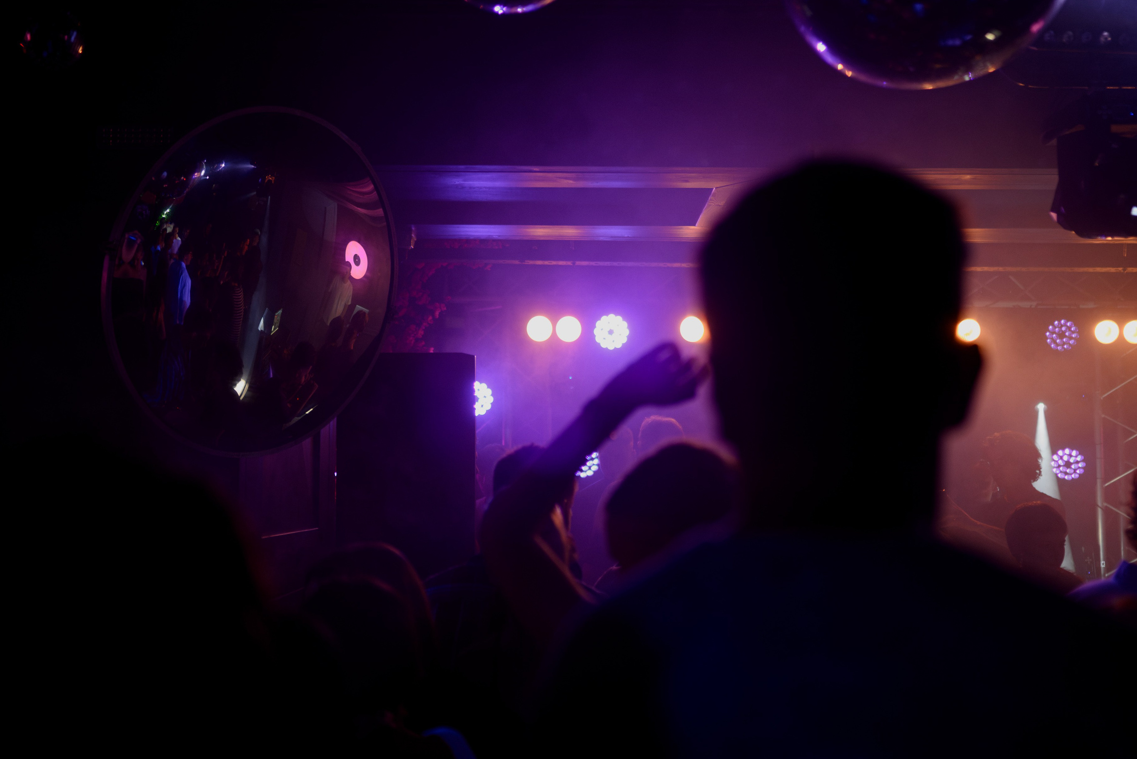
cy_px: 383
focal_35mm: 40
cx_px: 578
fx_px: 1263
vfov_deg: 33.4
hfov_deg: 48.5
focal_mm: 35
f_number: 1.8
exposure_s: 1/400
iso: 3200
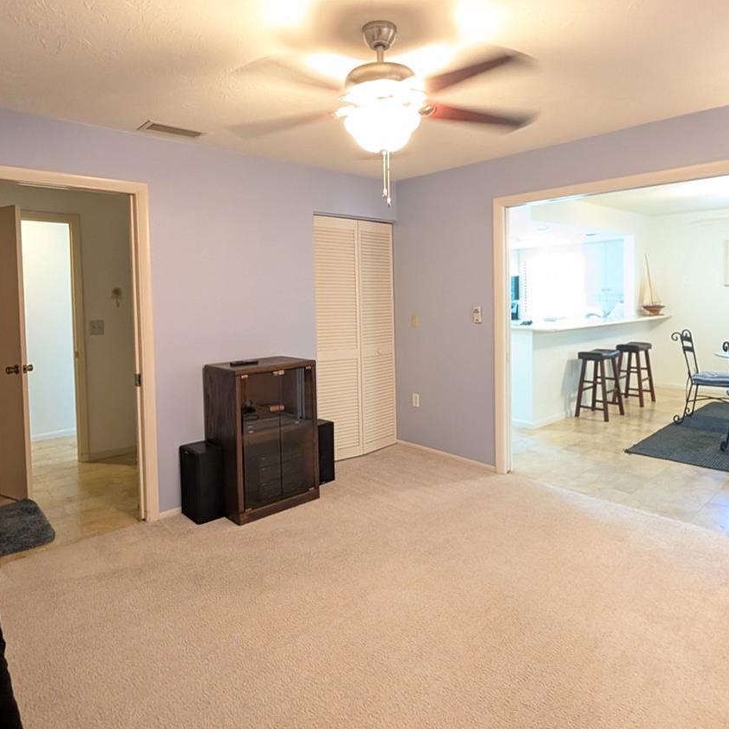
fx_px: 477
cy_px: 309
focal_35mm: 20
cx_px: 378
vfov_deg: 74.4
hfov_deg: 74.8
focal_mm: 2.02
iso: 510
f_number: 1.7
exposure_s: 1/24
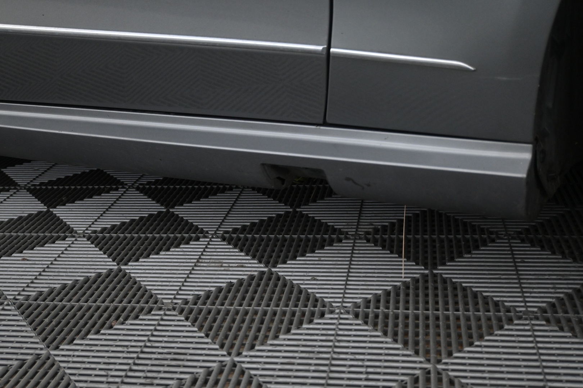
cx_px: 292
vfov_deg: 31.9
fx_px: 680
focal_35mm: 42
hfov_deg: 46.4
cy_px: 194
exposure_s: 1/50
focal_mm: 28
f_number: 4.5
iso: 1600
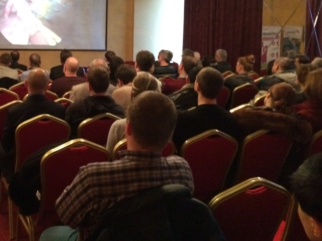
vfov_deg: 31.5
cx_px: 76
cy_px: 55
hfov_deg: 40.7
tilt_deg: +1.4
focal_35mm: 45
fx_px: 419
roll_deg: -3.1
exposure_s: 1/15
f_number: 2.2
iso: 640
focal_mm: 4.15
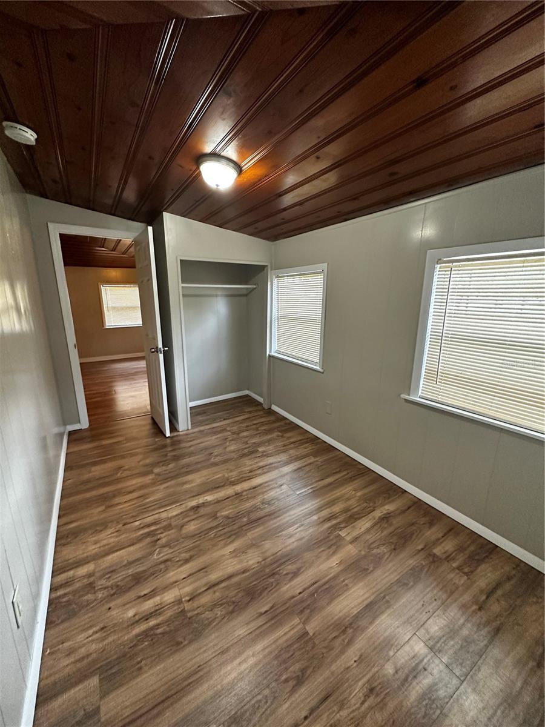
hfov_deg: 85.7
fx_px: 294
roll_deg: +0.0
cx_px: 272
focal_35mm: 14
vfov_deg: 102.1
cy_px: 364
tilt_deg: -12.0
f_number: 2.2
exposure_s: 1/60
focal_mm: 2.22
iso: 500
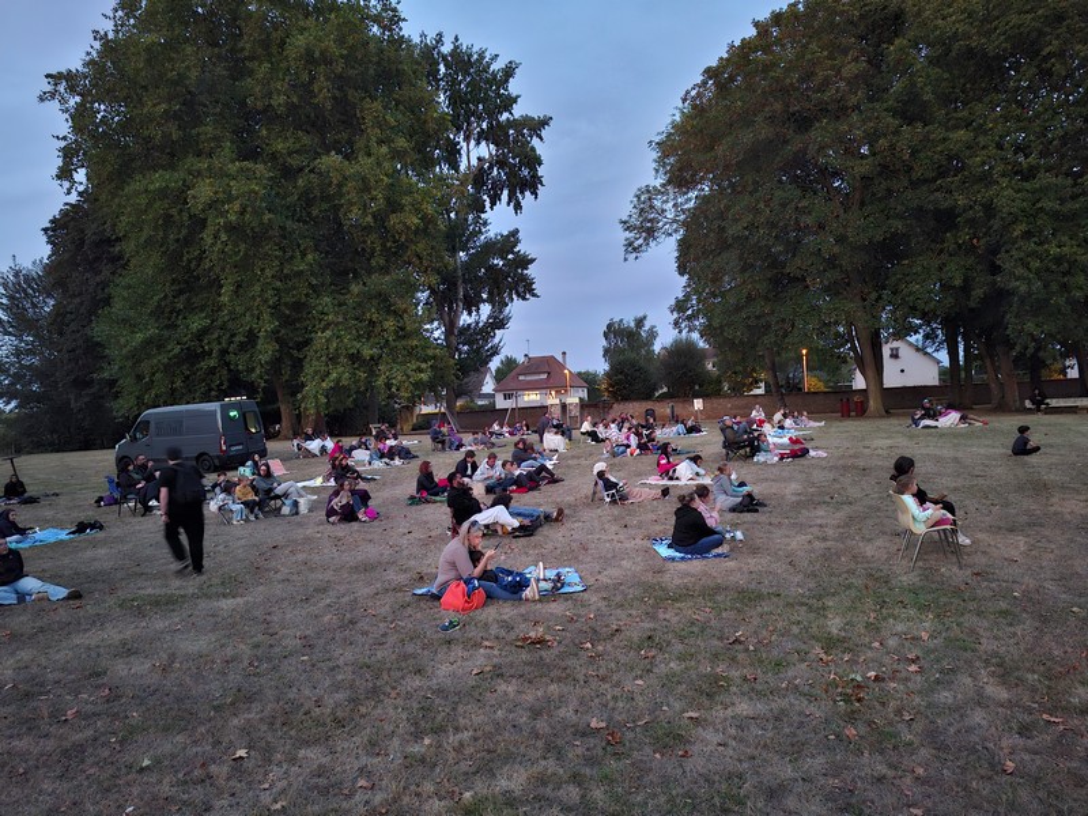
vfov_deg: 58.9
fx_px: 723
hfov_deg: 73.9
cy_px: 408
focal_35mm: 23
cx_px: 544
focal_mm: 5.54
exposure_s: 1/20
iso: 1250
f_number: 1.8
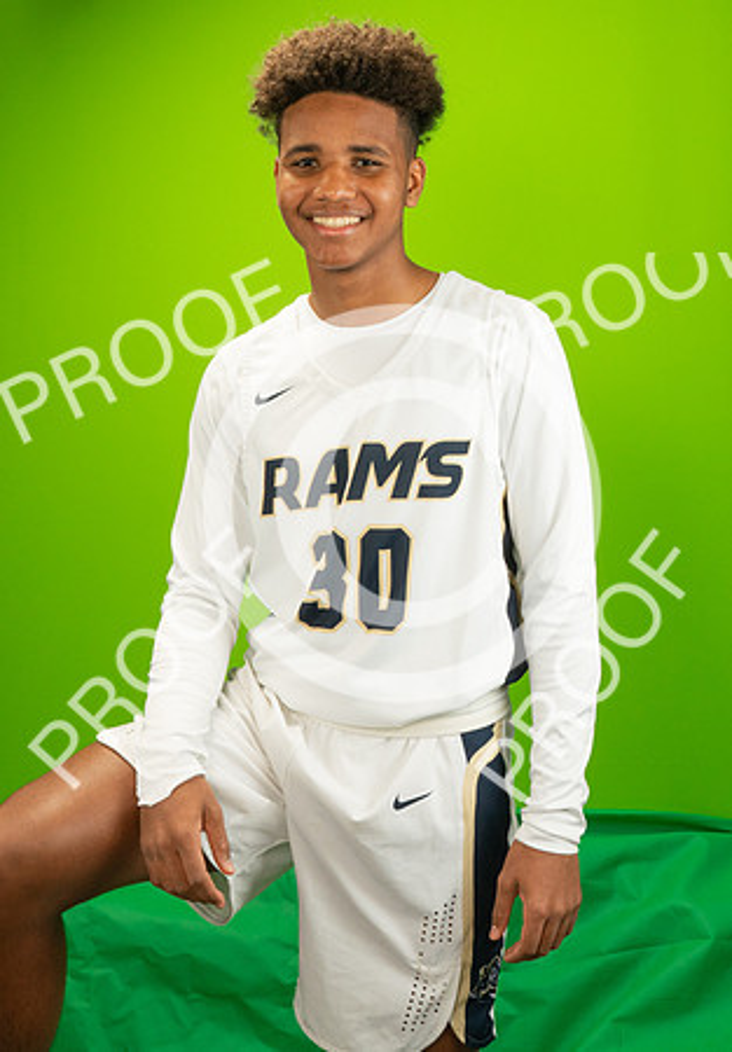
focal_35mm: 56
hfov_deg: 24.9
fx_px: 1660
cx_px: 336
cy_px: 386
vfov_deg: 35.0
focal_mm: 28
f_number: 20
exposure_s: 1/60
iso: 800
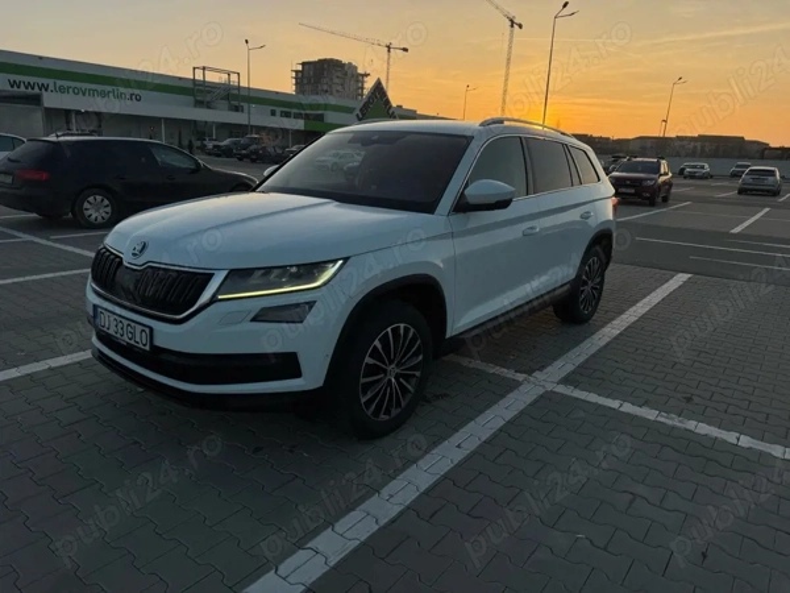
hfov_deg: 71.6
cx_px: 395
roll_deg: -2.6
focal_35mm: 24
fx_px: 548
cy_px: 296
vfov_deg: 56.8
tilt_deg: -15.0
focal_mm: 6.76
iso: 80
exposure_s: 1/3413
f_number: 1.78
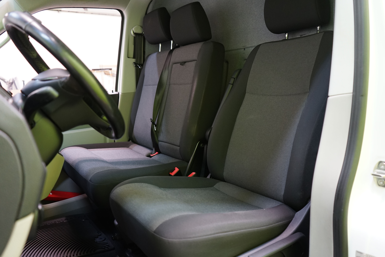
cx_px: 192
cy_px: 128
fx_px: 299
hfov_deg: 65.5
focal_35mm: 28
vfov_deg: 46.4
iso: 1250
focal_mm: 28
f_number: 3.5
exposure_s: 1/30
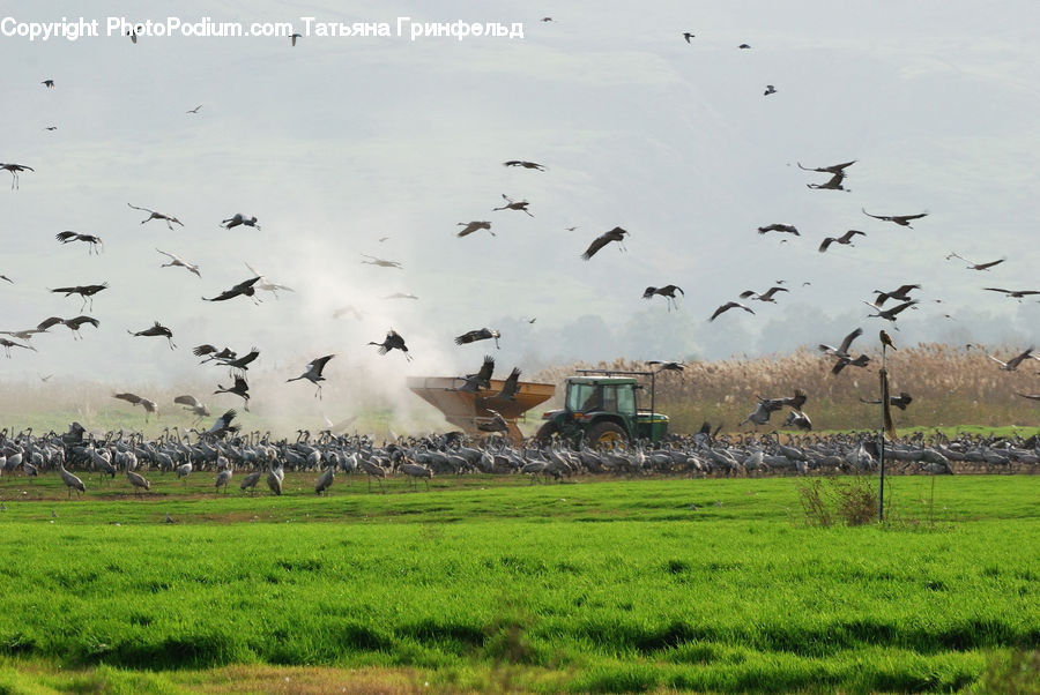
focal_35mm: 405
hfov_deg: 5.1
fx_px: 11711
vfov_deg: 3.4
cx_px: 520
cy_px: 348
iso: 1000
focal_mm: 270
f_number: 11
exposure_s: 1/640
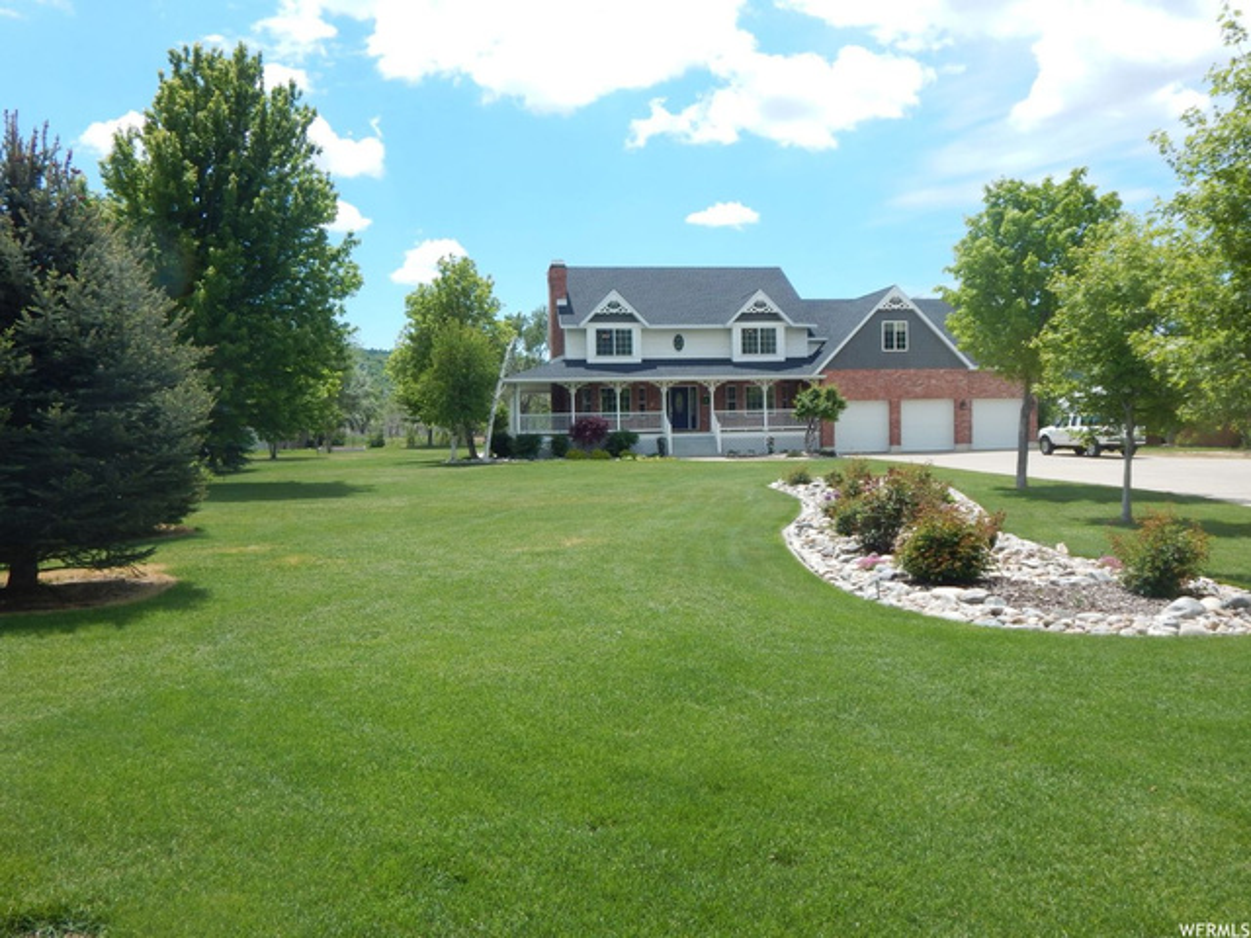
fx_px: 1012
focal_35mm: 28
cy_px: 469
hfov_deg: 63.4
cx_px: 626
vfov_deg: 49.7
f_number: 6.3
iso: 125
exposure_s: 1/400
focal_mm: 5.1
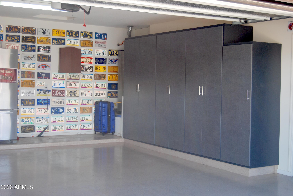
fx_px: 428
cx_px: 146
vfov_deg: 25.8
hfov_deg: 37.8
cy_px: 98
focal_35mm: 52
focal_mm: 35
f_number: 5
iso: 200
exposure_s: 1/100
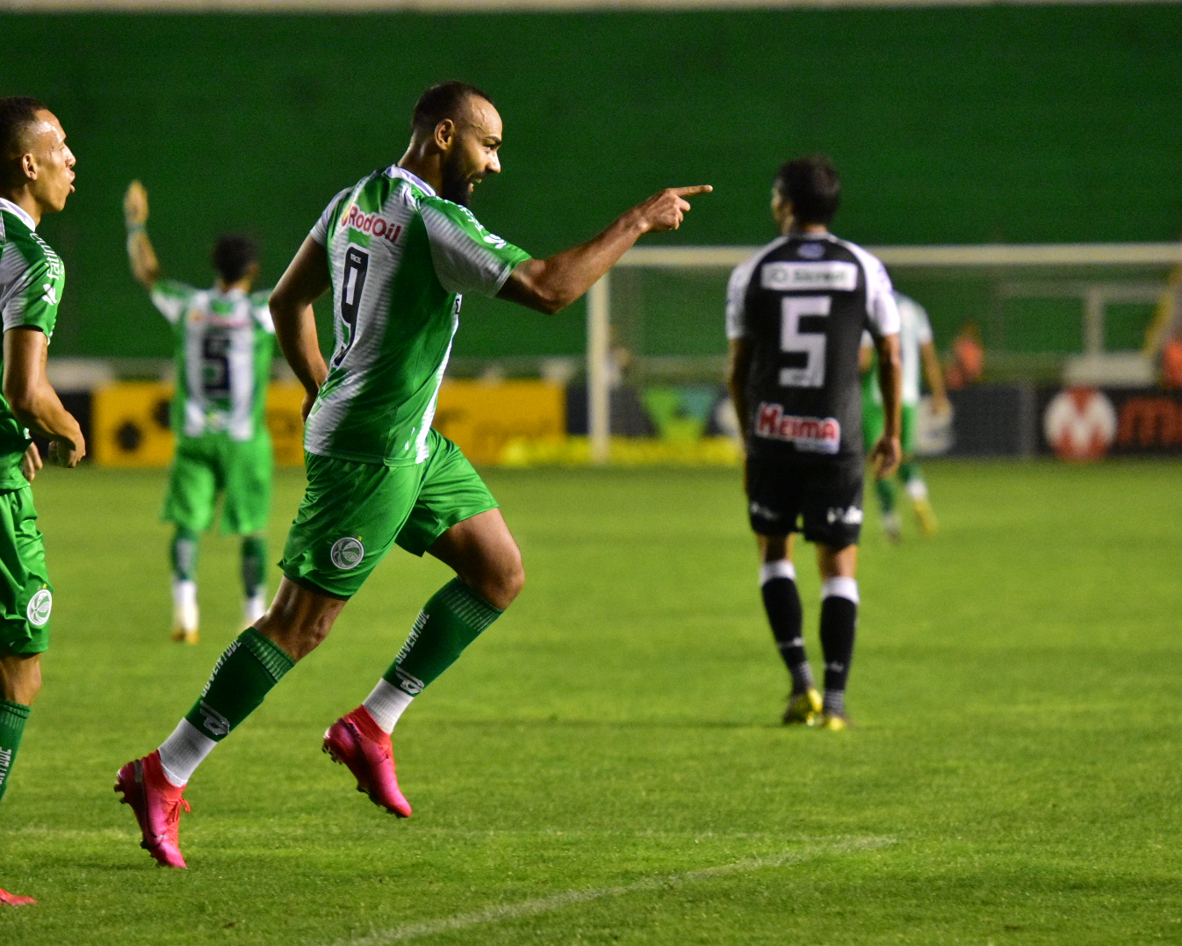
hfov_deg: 7.1
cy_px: 473
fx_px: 9481
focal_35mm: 271
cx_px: 518
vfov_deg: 5.7
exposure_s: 1/1000
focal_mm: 160
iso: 5000
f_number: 3.2
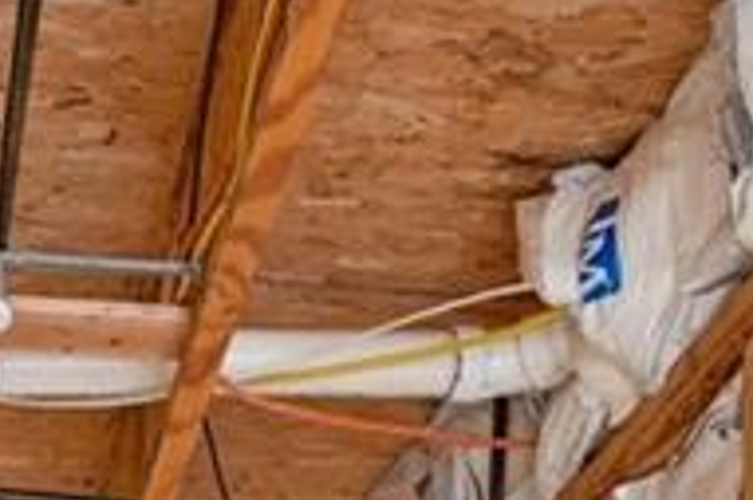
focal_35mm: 75
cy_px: 1329
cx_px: 79
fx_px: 1567
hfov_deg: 26.2
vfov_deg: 12.4
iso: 640
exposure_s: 1
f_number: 8
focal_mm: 14
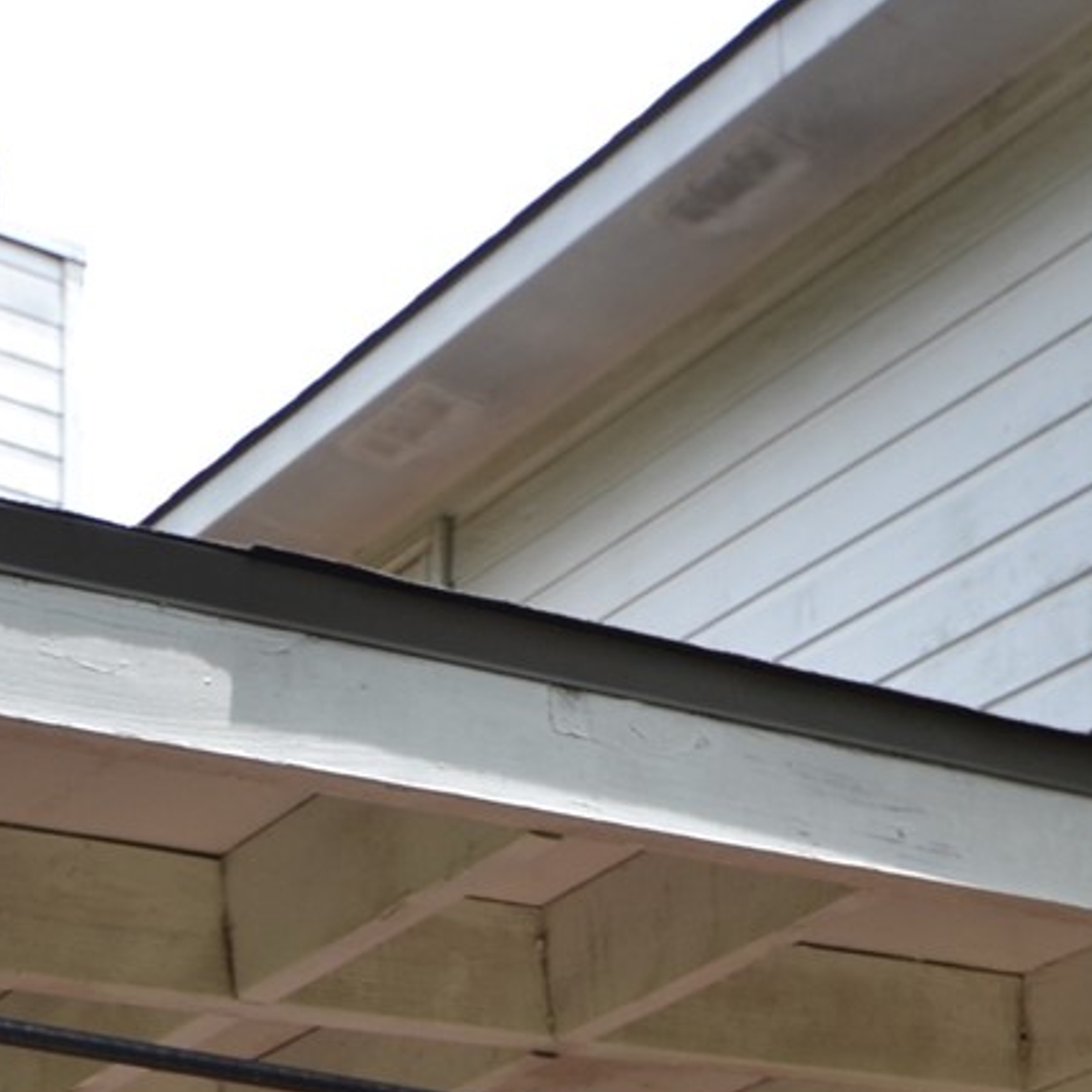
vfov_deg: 18.8
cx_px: 377
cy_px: 1753
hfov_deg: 22.1
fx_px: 2784
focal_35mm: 78
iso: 100
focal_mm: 12
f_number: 6.3
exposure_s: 1/160
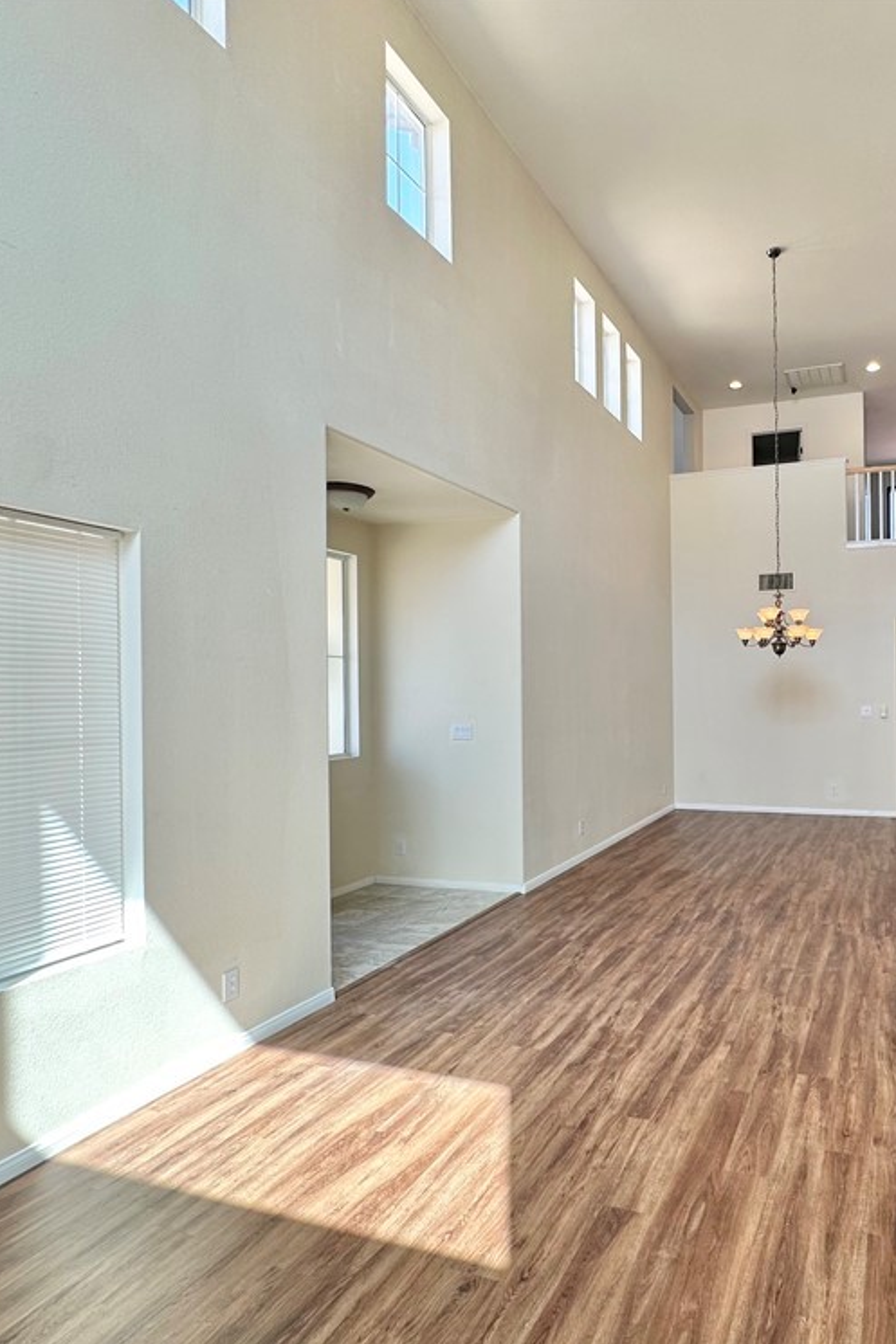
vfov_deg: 84.0
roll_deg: +0.4
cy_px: 683
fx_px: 747
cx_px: 680
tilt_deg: +1.2
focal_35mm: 20
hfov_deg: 58.5
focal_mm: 2.22
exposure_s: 1/120
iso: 64
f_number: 2.2
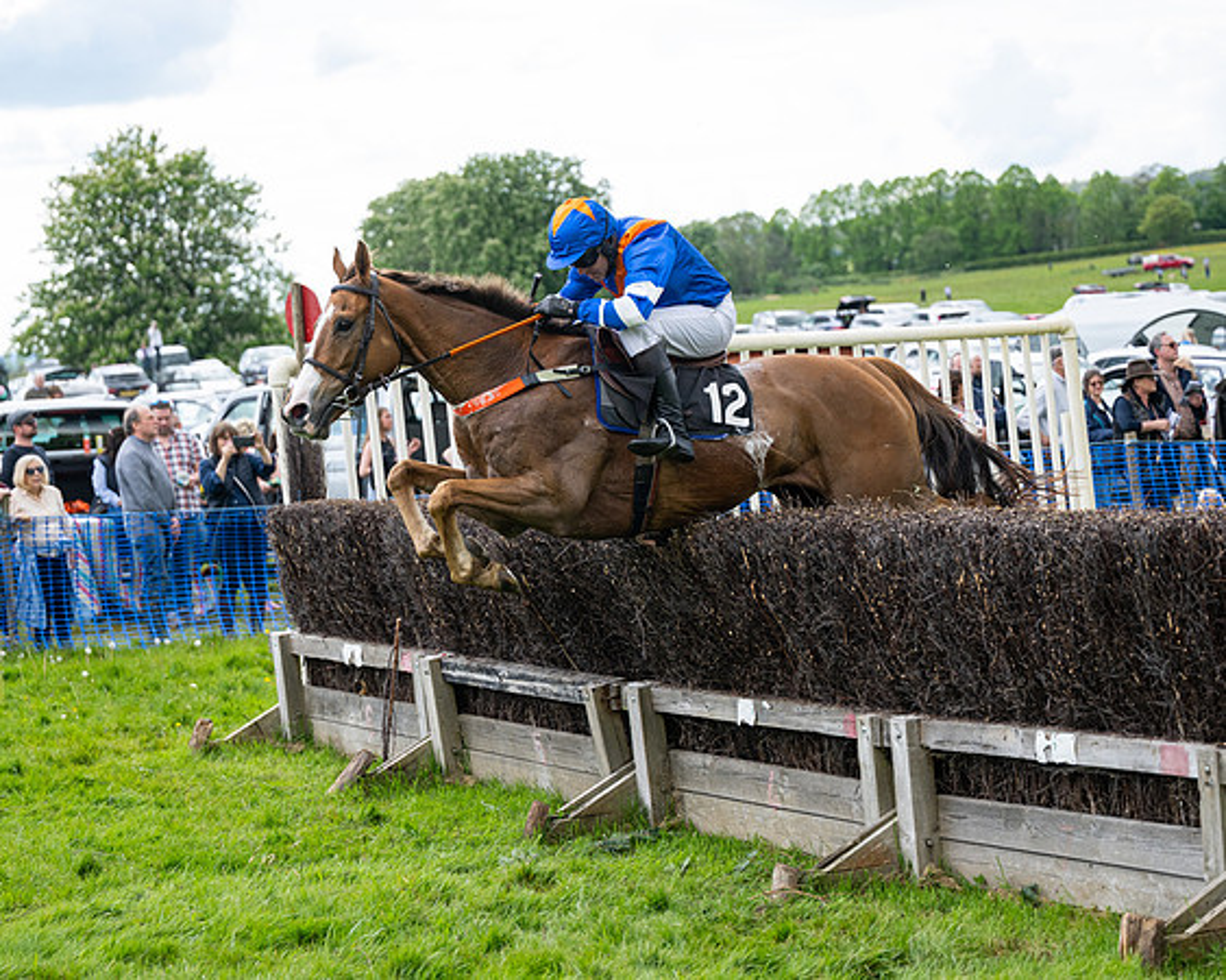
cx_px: 629
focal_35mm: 86
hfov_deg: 22.3
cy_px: 502
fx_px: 3113
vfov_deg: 17.9
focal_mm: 70
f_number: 2.8
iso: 400
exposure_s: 1/2500
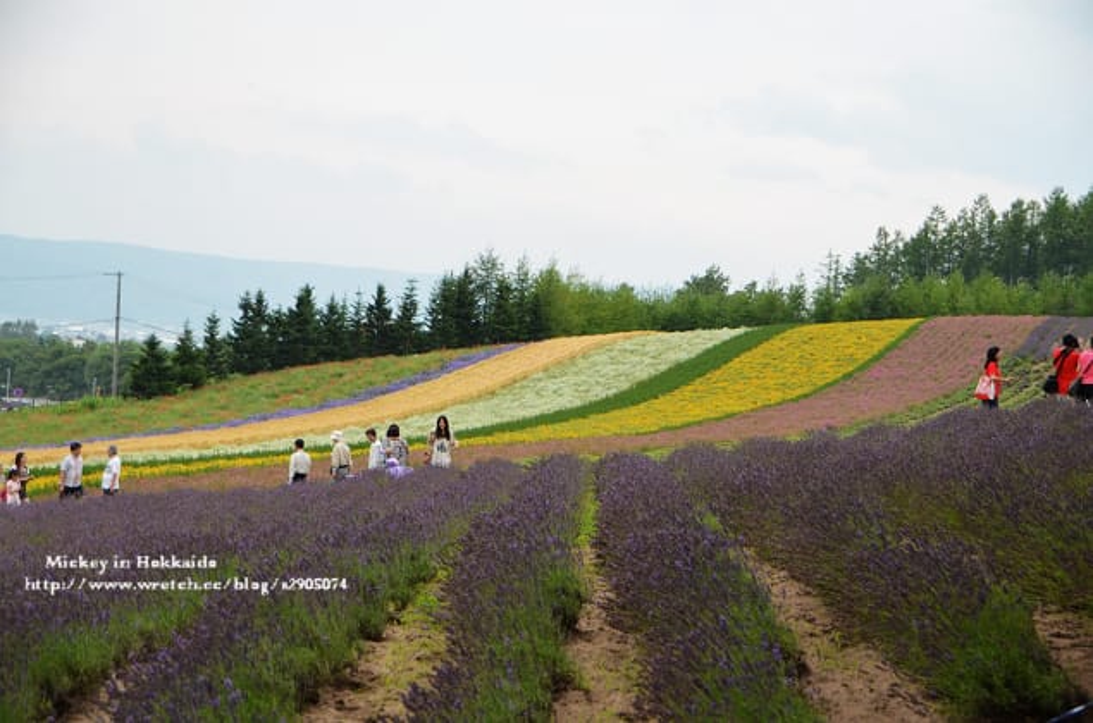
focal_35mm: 90
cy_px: 362
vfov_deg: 15.1
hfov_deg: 22.7
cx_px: 546
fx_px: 2726
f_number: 5.6
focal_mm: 60
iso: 1000
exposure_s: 1/2500
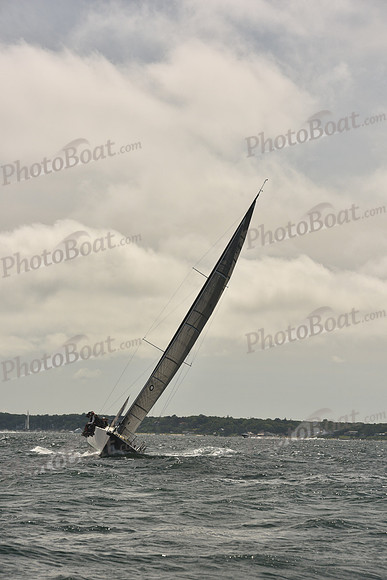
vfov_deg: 18.6
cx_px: 194
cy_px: 290
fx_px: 1773
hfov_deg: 12.5
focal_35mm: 110
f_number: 9
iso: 320
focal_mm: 110
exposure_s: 1/1000
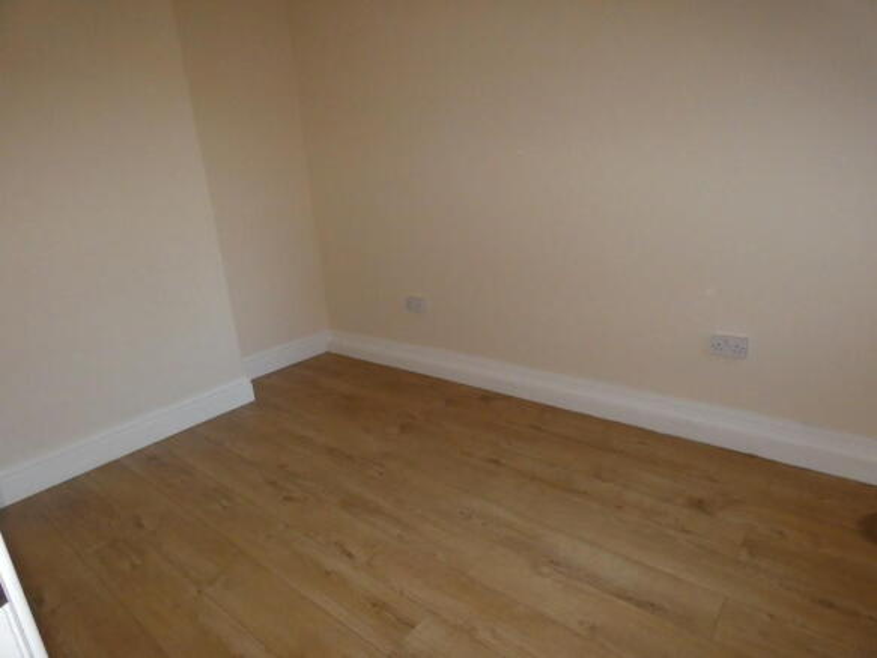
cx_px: 438
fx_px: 507
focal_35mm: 20
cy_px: 329
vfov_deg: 66.0
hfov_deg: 81.8
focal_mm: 3.6
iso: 800
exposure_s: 1/250
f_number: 2.8
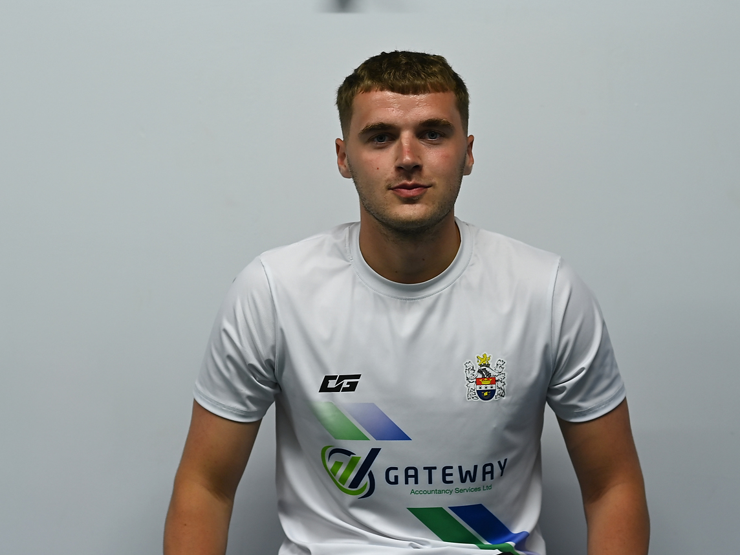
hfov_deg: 19.6
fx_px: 2138
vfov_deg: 14.8
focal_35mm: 100
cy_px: 260
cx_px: 397
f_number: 2.8
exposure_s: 1/100
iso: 320
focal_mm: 85
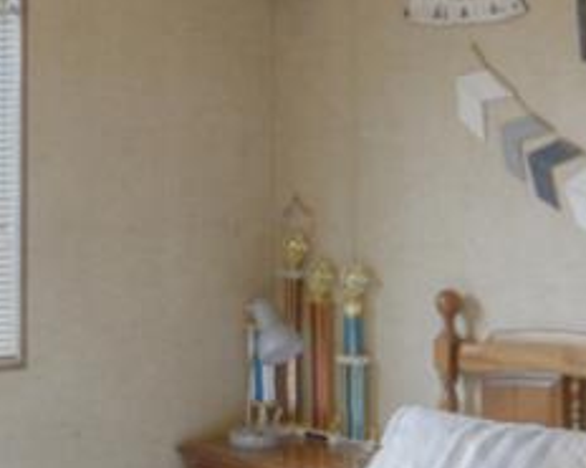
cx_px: 136
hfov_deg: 22.3
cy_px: 126
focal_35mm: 85
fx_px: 1472
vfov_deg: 17.9
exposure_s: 1/8
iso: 400
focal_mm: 14
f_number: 10
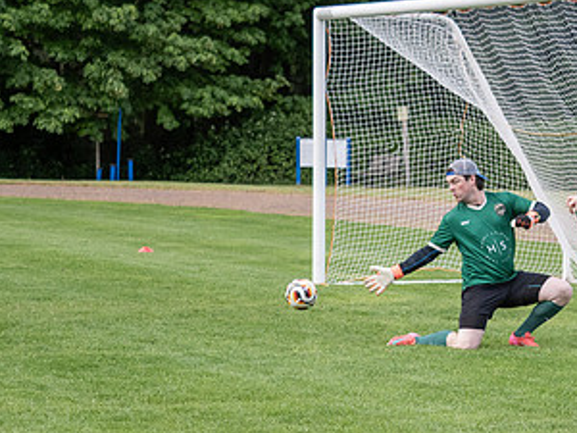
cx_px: 512
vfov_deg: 8.5
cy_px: 255
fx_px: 2900
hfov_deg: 11.3
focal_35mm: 174
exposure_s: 1/1250
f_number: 2.8
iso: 500
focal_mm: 45
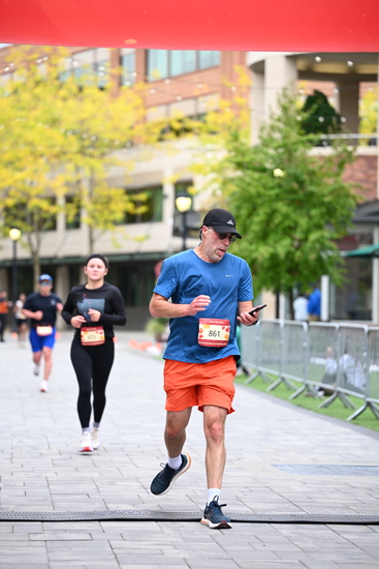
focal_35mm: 110
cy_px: 284
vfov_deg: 18.6
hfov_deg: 12.5
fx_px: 1736
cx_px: 190
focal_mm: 110
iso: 640
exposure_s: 1/1600
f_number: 2.8
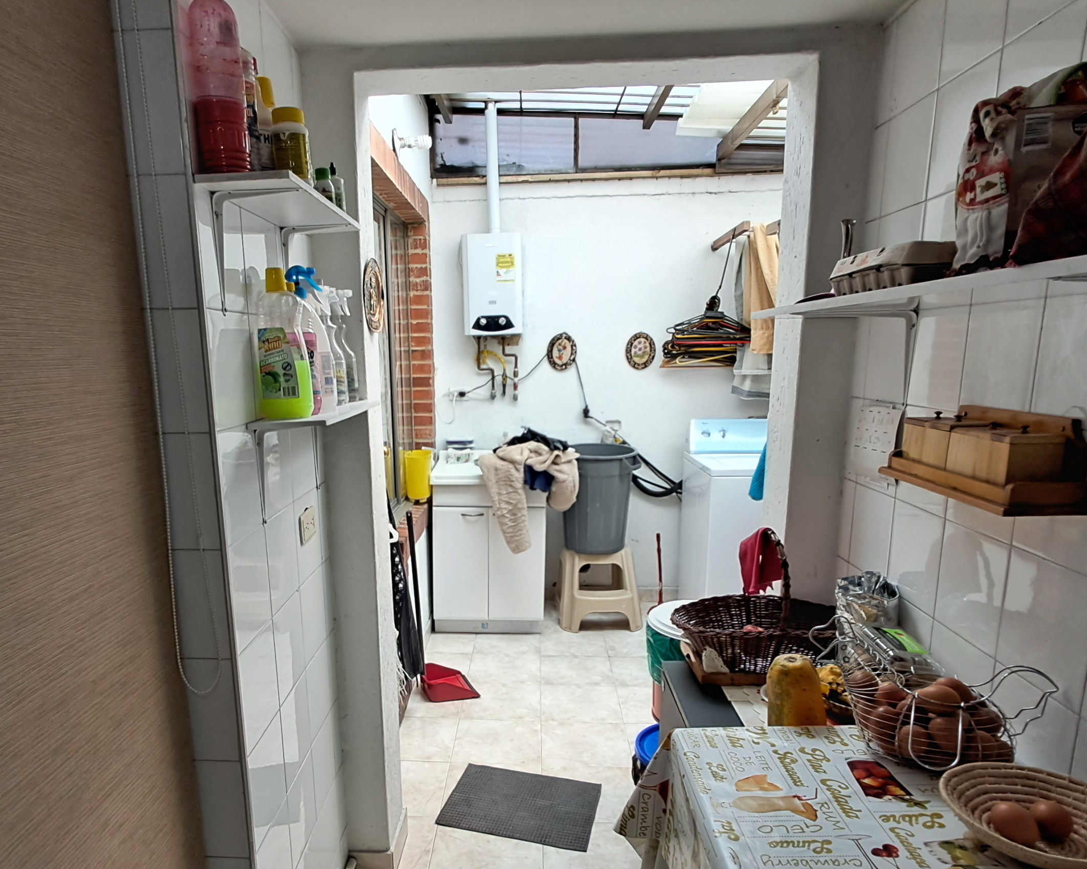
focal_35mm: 24
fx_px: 772
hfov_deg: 70.1
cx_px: 483
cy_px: 522
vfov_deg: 58.3
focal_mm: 1.64
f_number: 2.2
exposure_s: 1/50
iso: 64
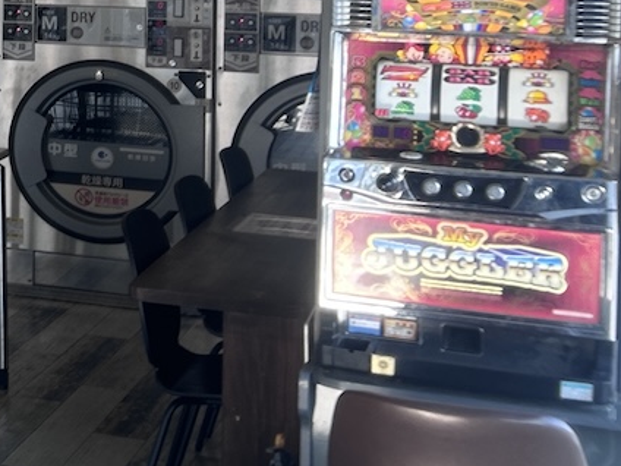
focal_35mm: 98
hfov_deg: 17.4
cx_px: -391
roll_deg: -0.4
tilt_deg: -1.6
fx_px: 1758
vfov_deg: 14.7
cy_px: -48
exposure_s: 1/120
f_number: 1.5
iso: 40
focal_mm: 5.7
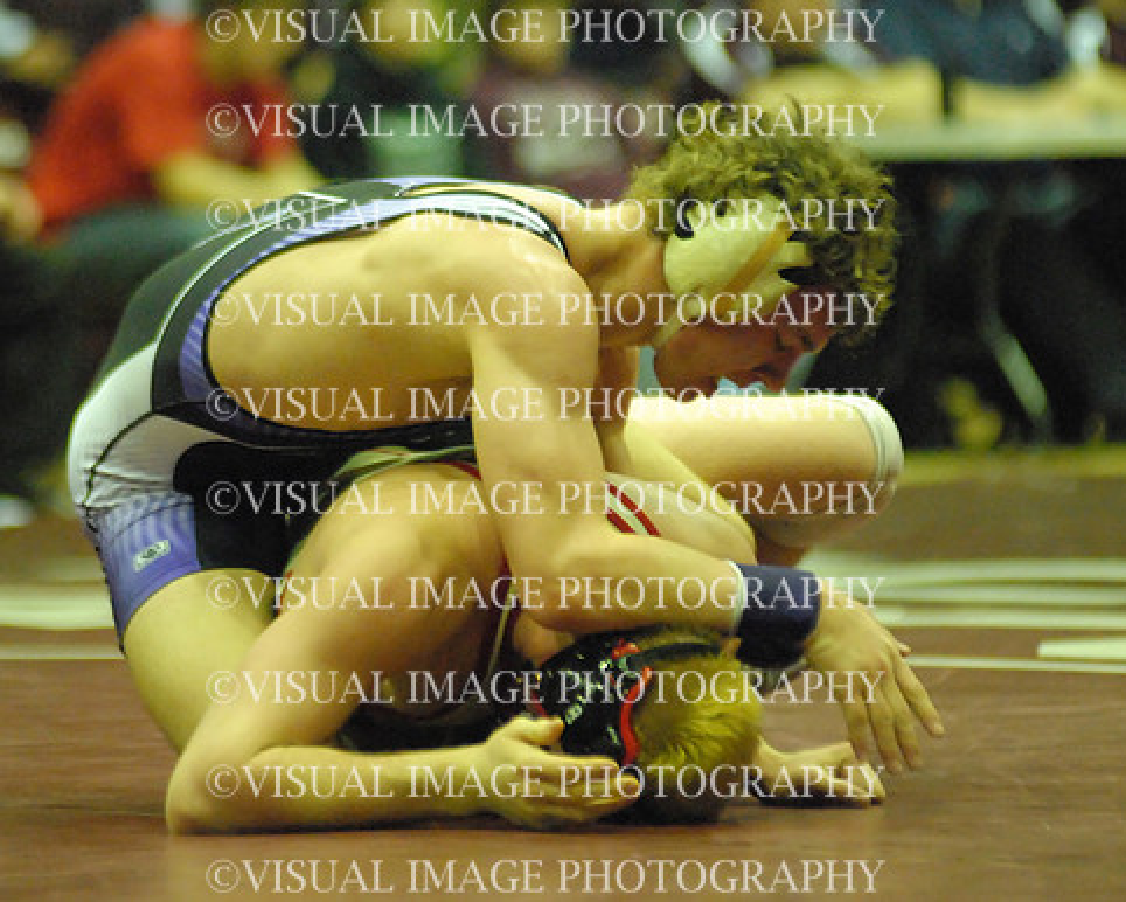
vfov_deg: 4.9
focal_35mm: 314
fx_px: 10454
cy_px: 451
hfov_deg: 6.2
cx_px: 547
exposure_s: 1/320
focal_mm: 185
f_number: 2.8
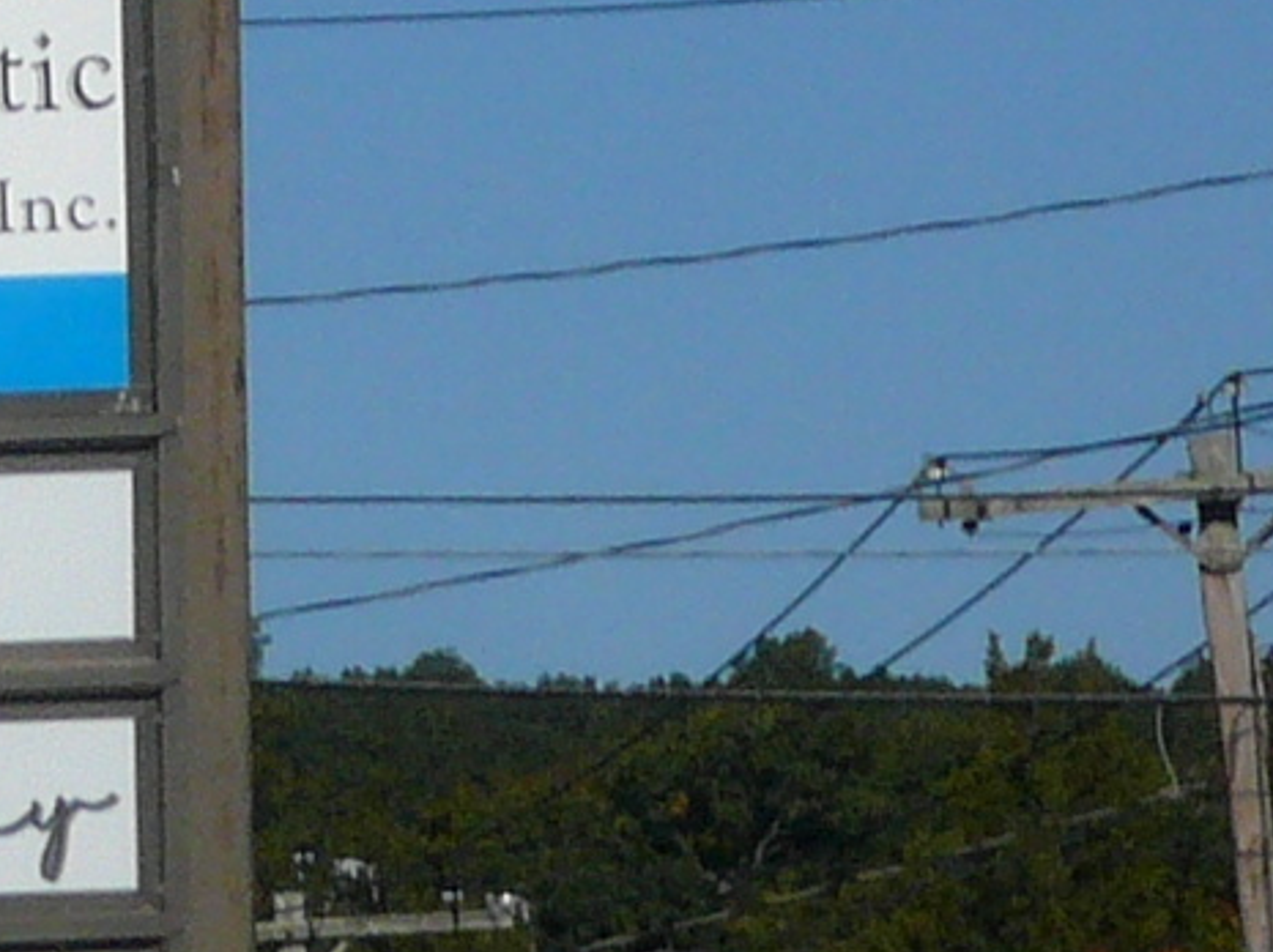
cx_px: -788
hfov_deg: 3.7
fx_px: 19365
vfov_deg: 2.8
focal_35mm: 527
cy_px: 156
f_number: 16
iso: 100
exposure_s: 1/200
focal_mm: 16.8
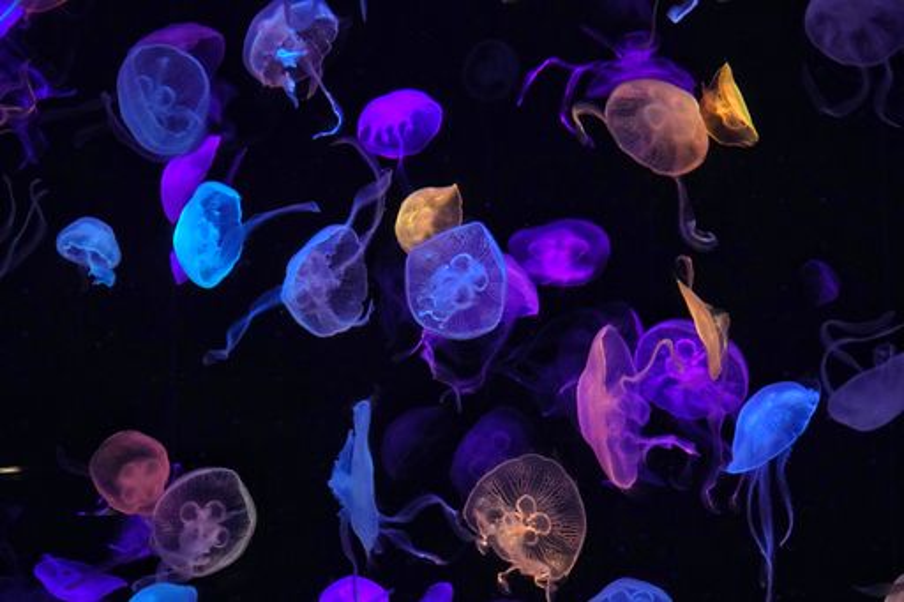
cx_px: 452
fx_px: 3062
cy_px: 301
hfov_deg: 16.8
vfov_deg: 11.2
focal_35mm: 122
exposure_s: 1/100
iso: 4000
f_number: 6.3
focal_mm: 122
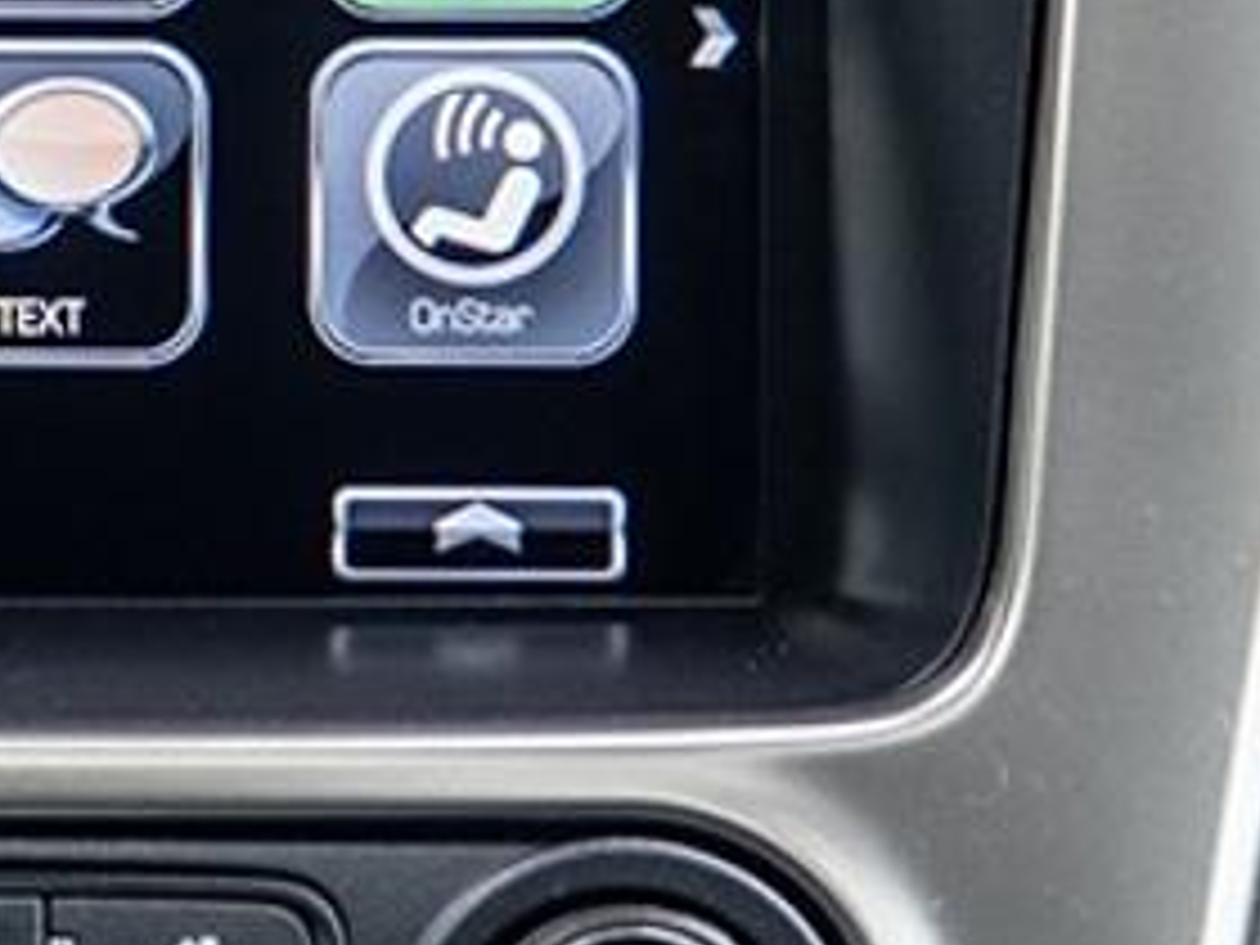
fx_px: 11102
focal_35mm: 305
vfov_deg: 4.9
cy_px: 116
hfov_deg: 6.5
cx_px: -241
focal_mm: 40
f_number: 4
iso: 250
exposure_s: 1/60
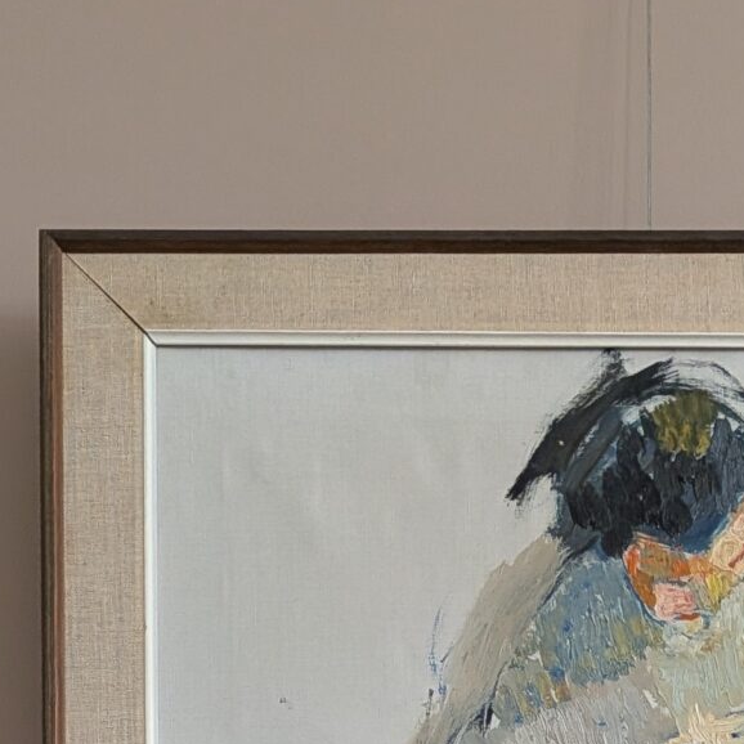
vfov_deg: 15.0
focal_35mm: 94
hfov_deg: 18.3
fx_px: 2286
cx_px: 577
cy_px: 1491
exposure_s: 1/28.3
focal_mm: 4.53
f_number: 1.7
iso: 142
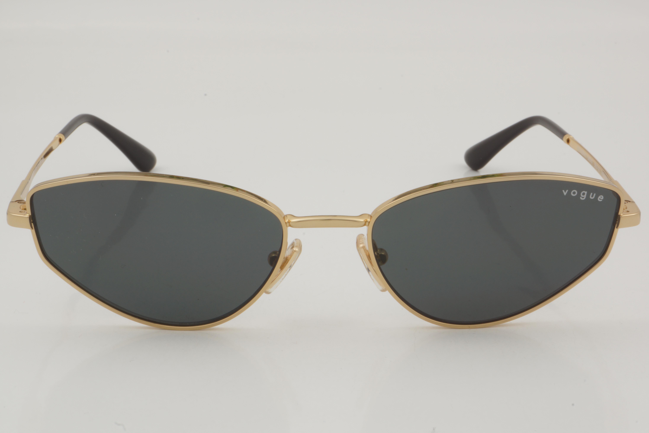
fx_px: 1487
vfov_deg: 16.6
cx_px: 324
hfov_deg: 24.6
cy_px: 216
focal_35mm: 82
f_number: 32
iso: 100
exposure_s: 1/3
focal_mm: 55
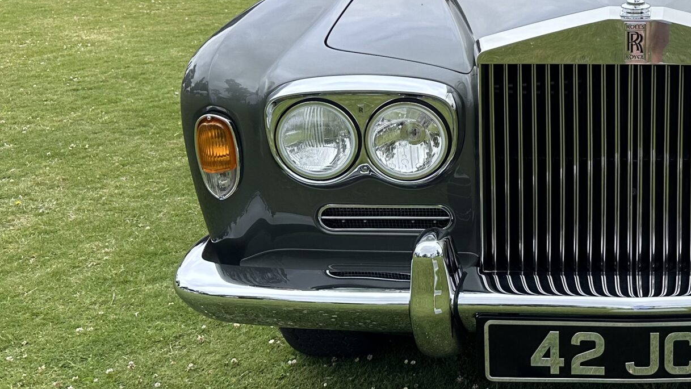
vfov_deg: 21.2
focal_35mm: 55
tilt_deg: -9.1
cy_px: 12
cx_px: 663
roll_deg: +0.1
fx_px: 1008
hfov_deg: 34.9
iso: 80
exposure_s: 1/2203
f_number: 1.78
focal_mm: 6.86
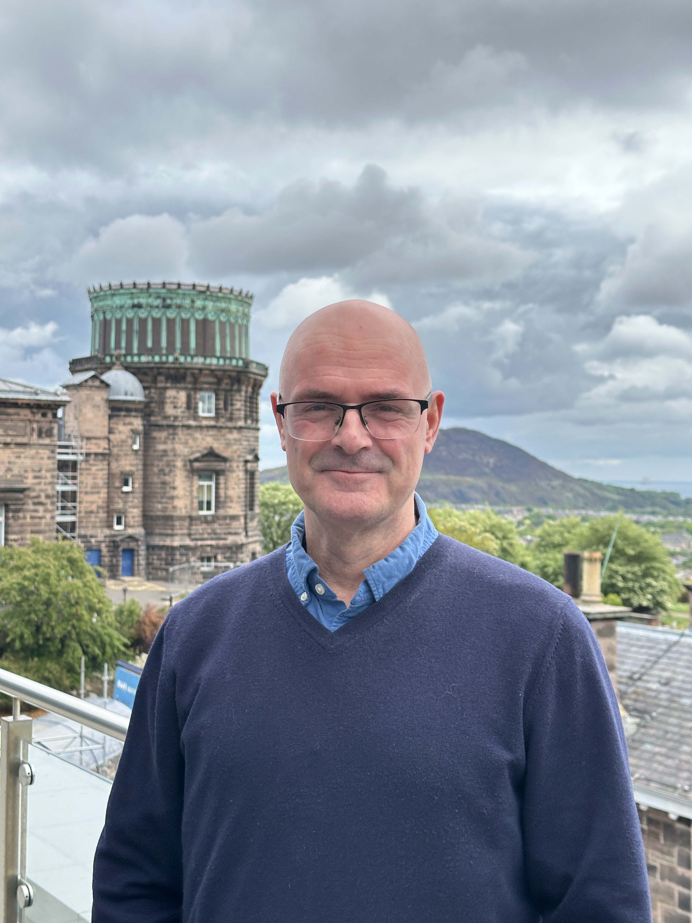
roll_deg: -3.6
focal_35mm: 48
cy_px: 462
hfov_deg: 30.3
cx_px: 346
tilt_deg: +1.6
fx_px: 1279
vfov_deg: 39.7
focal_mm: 6.86
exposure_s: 1/2203
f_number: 1.78
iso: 64
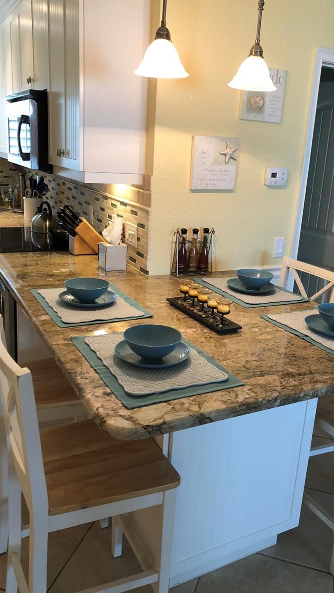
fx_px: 488
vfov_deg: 62.6
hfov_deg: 37.6
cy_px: 293
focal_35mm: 31
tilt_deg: -16.1
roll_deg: -2.6
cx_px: 198
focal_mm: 4
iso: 40
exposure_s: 1/17
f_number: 1.8
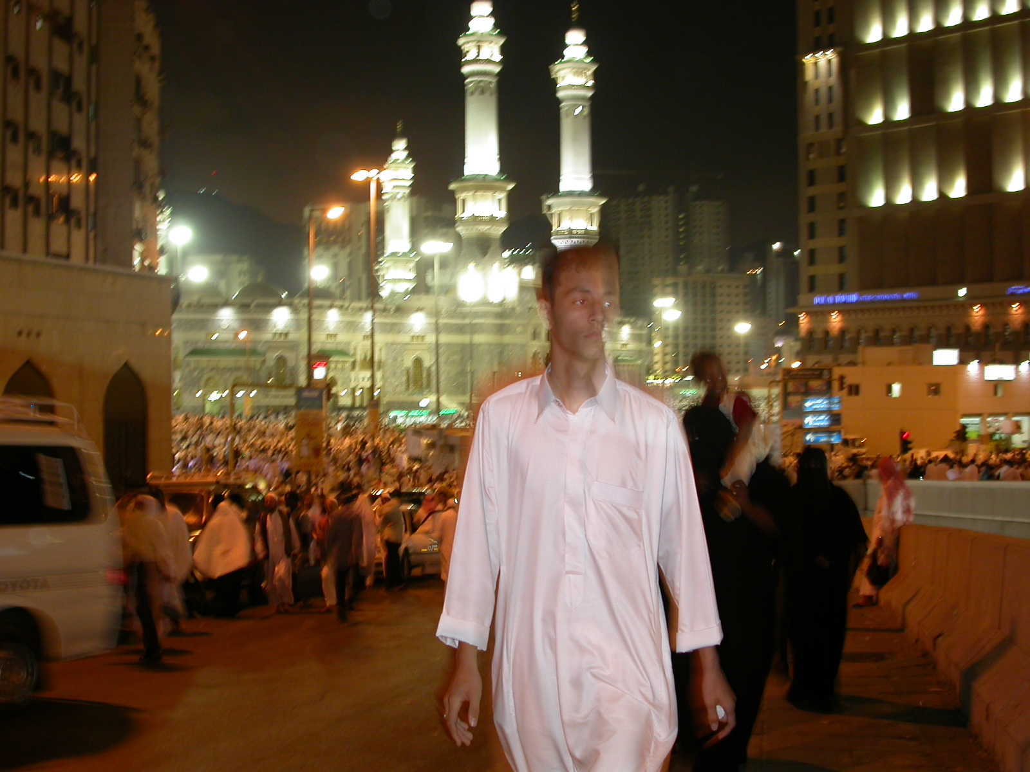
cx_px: 515
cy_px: 386
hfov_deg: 39.7
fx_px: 1428
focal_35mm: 48
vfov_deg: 30.3
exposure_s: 1/7.6
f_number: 2.8
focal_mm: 10
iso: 100
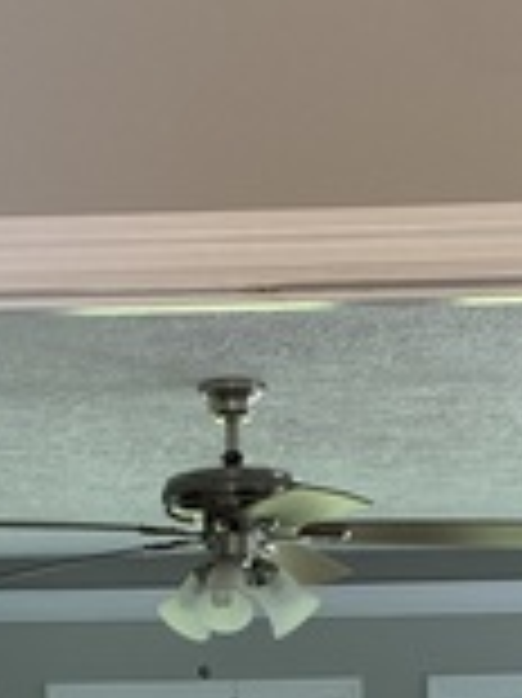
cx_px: 198
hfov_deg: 13.2
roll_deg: +0.5
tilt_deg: -9.0
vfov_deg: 15.1
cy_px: 1281
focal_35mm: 112
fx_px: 2255
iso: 64
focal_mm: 4.25
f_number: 1.8
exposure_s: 1/60
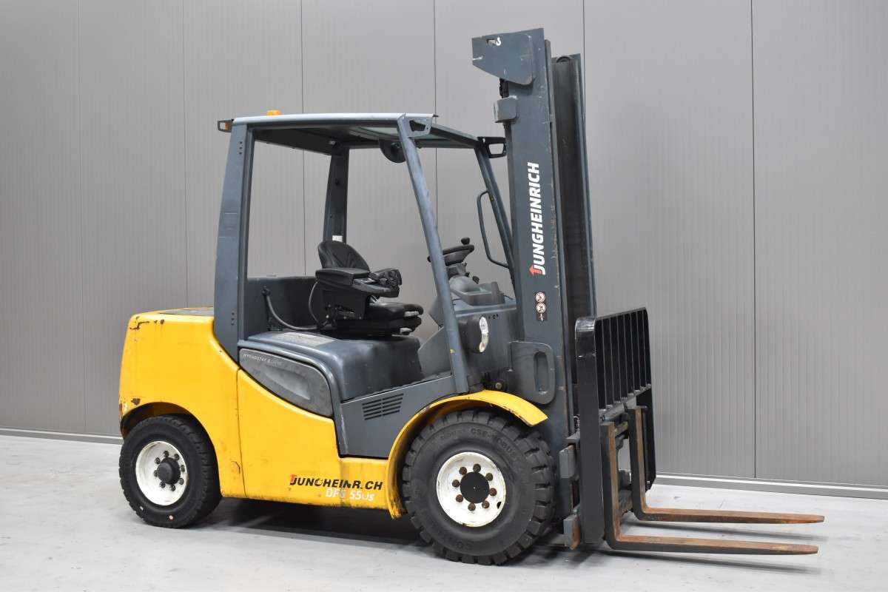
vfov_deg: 33.0
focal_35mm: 40
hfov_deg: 47.9
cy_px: 296
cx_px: 444
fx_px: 999
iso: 1600
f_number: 5
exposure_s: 1/30
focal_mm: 27
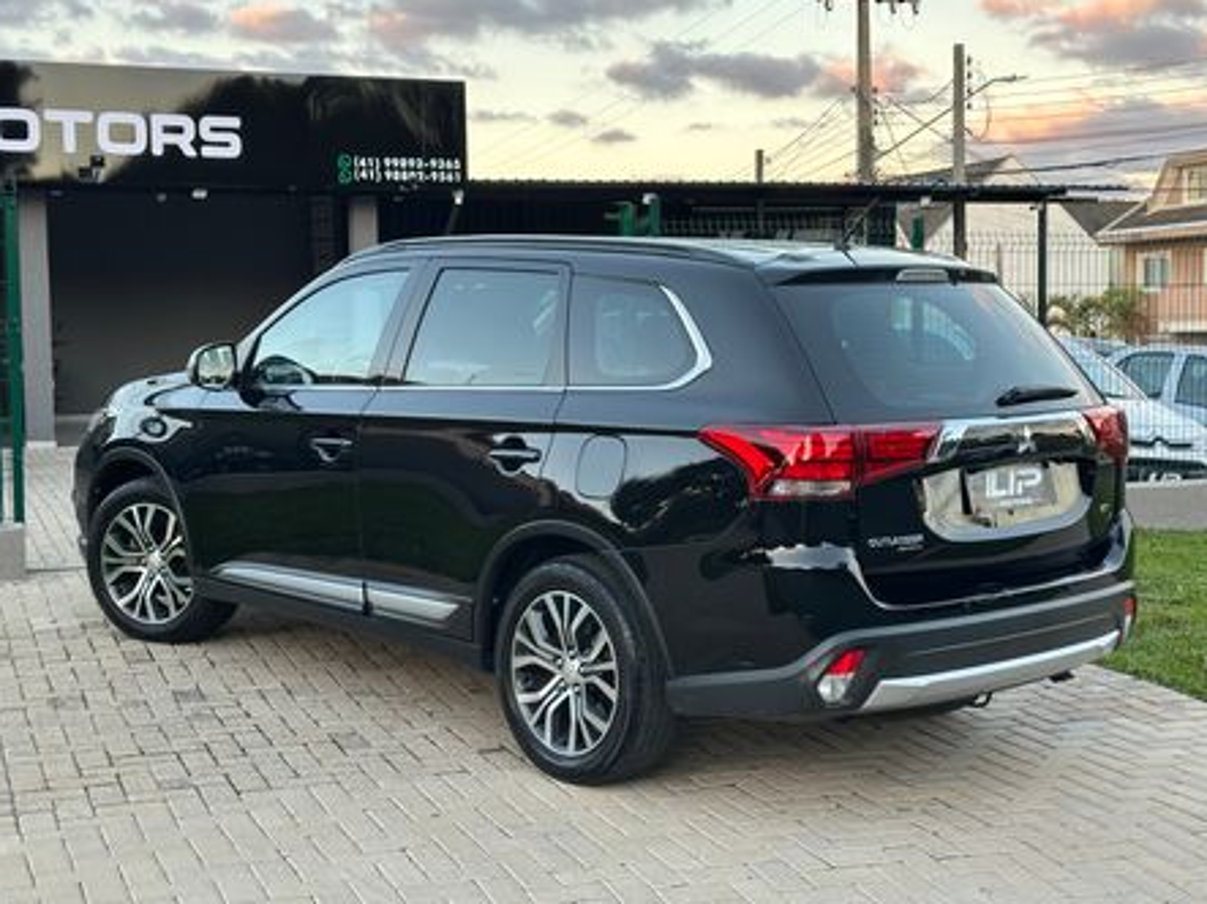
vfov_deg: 28.5
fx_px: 1778
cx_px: 610
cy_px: 427
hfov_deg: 37.5
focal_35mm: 51
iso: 80
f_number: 1.78
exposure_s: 1/118
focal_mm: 6.86
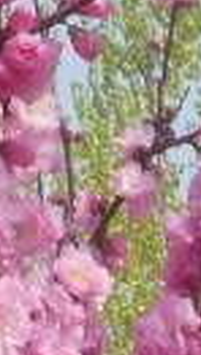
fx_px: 2012
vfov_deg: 9.6
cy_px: -282
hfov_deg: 5.4
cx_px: -397
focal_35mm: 213
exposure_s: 1/1250
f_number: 3.2
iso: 125
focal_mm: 4.5
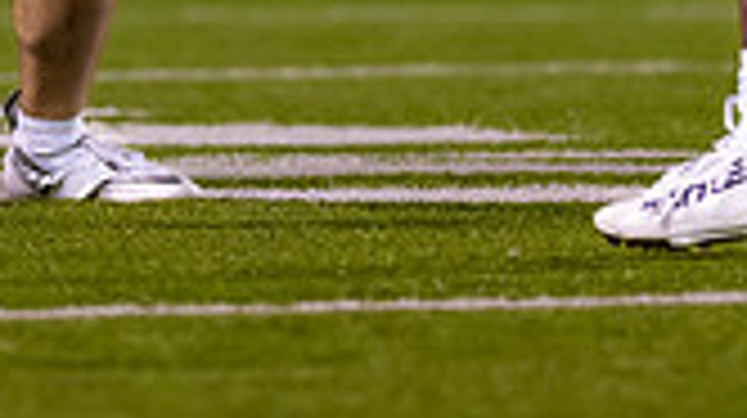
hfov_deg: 2.5
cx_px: 252
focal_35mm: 852
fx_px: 16860
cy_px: -585
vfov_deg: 1.4
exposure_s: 1/1000
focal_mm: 135
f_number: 1.8
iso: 1250
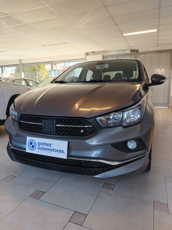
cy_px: 115
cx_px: 86
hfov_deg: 56.8
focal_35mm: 24
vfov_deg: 71.6
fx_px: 159
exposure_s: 1/50
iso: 303
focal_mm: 5.25
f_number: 1.75
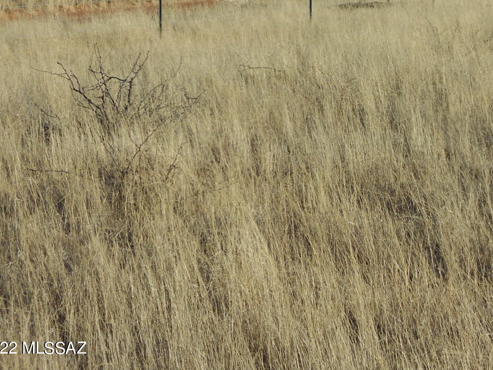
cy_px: 76
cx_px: 365
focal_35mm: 181
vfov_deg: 8.2
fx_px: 2578
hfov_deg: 10.9
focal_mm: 20.1
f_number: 6
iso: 80
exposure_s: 1/250
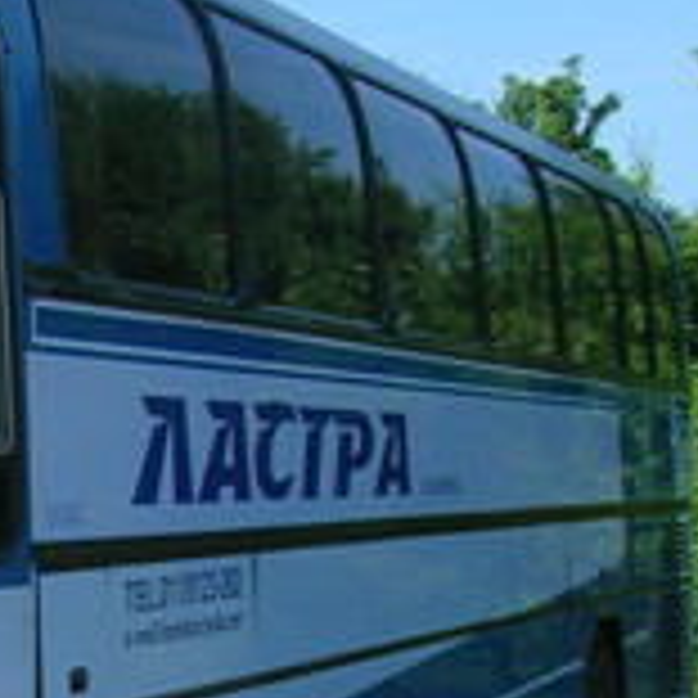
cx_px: -122
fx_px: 2829
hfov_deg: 13.7
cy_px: 592
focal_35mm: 124
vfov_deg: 14.0
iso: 50
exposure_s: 1/283
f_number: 4.9
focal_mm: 5.7
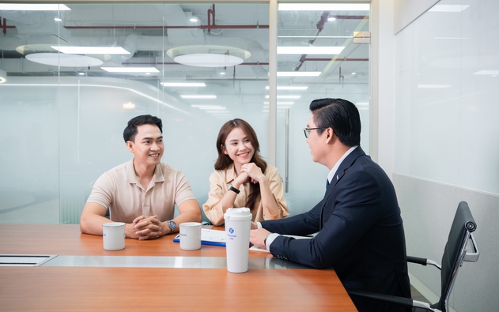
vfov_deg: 40.0
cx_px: 252
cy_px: 153
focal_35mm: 32
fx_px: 429
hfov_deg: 60.4
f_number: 5
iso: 1000
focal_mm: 30.5
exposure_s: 1/160
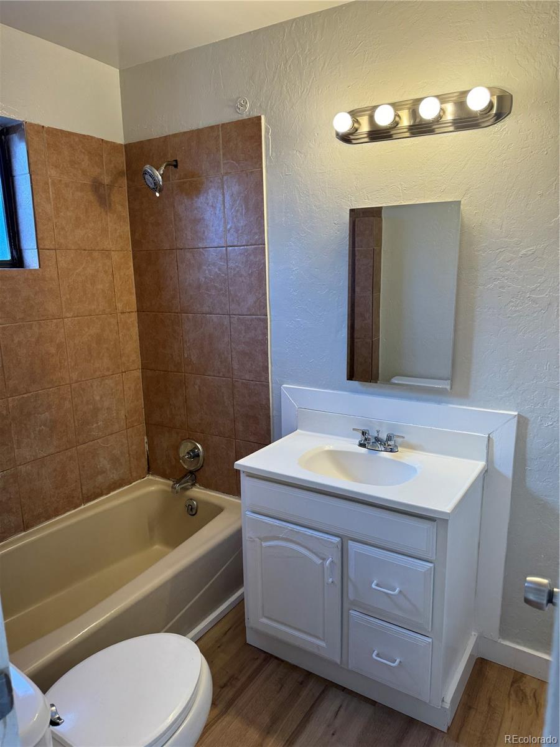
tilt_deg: -13.1
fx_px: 518
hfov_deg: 56.8
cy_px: 374
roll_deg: +2.4
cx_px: 280
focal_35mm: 24
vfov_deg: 71.6
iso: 100
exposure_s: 1/120
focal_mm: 6.76
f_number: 1.78
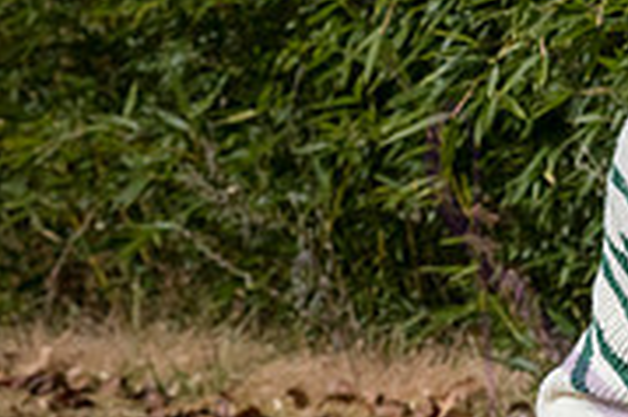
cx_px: 1014
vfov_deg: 3.8
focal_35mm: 363
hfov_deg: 5.6
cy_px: 152
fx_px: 6326
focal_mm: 112
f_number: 8
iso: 400
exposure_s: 1/1000
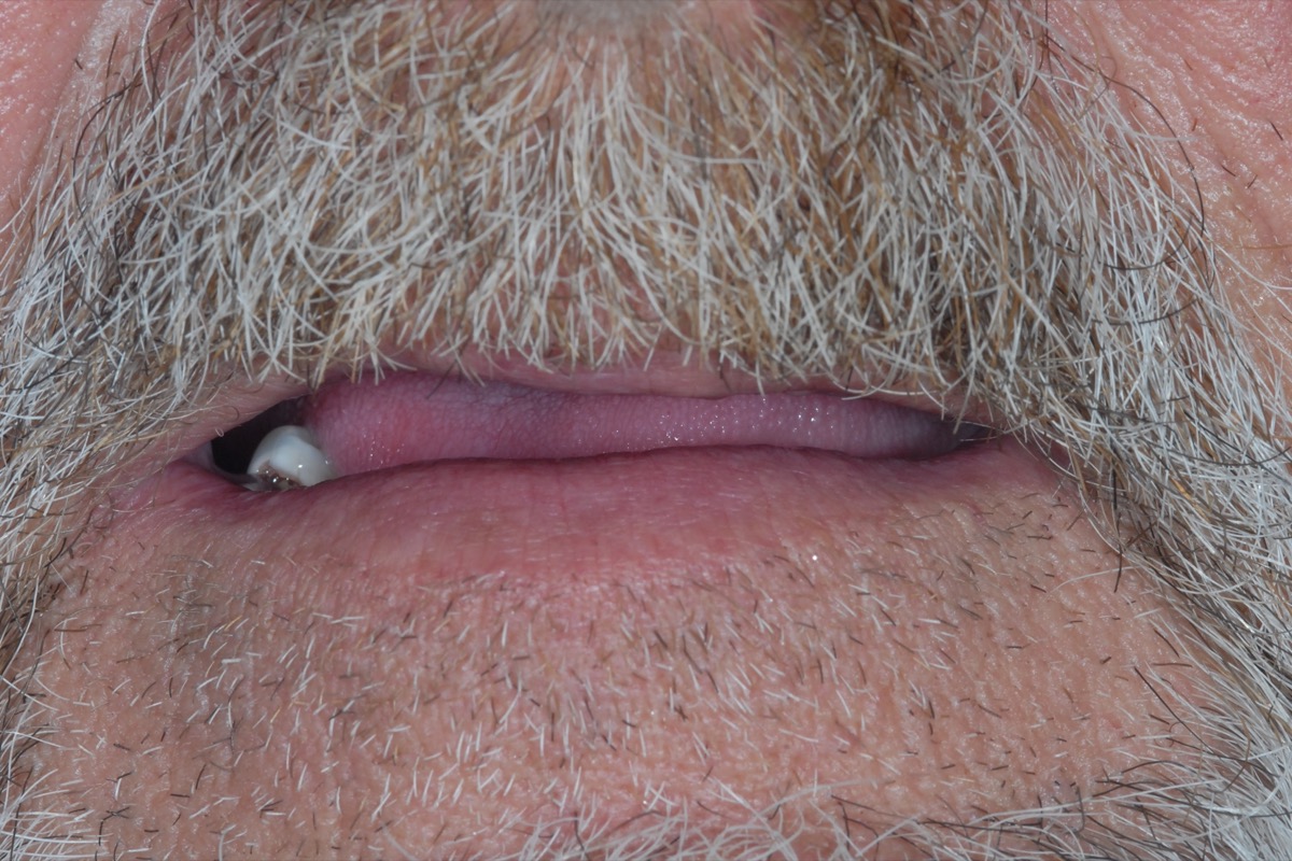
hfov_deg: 13.0
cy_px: 430
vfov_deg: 8.7
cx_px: 646
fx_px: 5652
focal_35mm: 158
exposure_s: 1/60
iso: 400
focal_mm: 105
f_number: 22
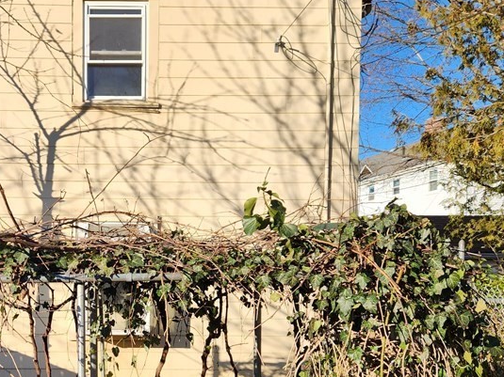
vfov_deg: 32.0
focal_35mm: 44
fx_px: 640
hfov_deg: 41.0
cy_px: 299
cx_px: 97
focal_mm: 5.4
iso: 20
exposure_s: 1/1228
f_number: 1.8
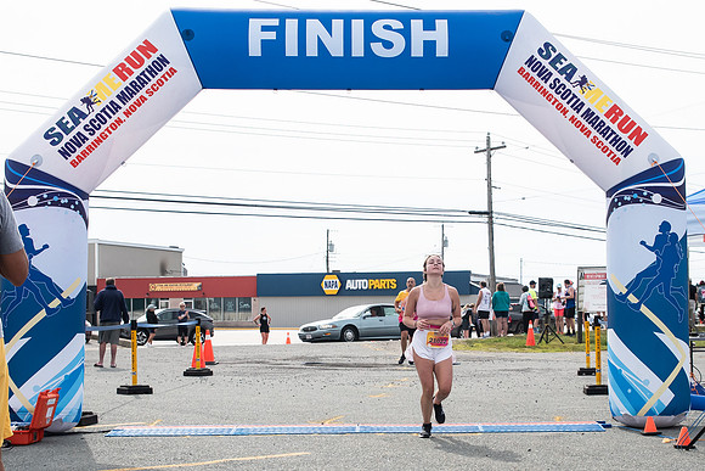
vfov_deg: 22.5
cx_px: 431
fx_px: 1180
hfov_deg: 33.1
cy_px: 291
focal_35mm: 60
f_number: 4
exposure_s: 1/3200
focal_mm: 35
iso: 800
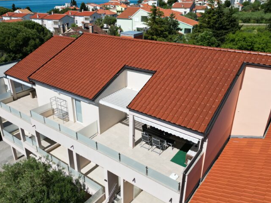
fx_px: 227
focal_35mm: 29
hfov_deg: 61.5
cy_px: 102
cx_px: 121
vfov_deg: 48.2
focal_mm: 6.72
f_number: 1.7
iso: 160
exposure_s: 1/6000
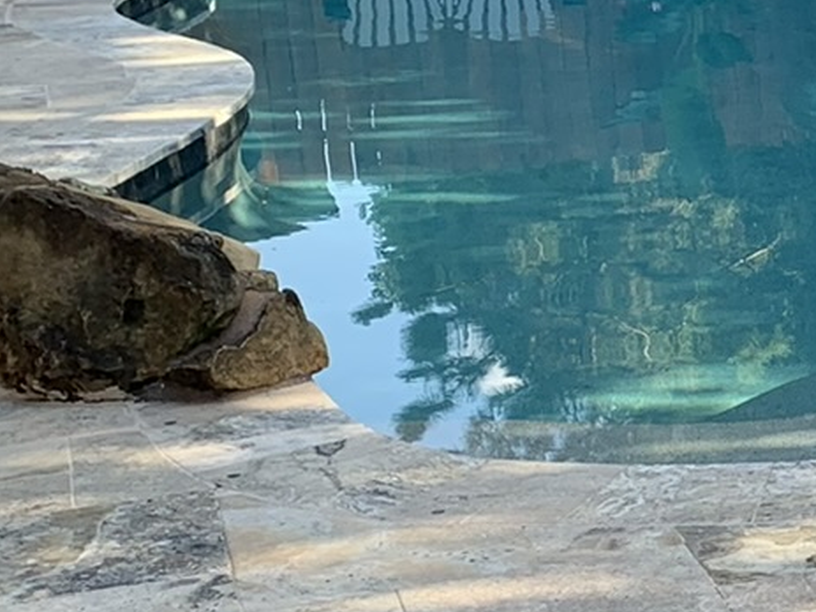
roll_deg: -0.1
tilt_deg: -16.1
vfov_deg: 12.9
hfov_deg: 14.9
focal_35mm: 115
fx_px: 2710
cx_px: 1459
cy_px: 339
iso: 25
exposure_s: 1/204
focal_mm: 4.25
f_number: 1.8
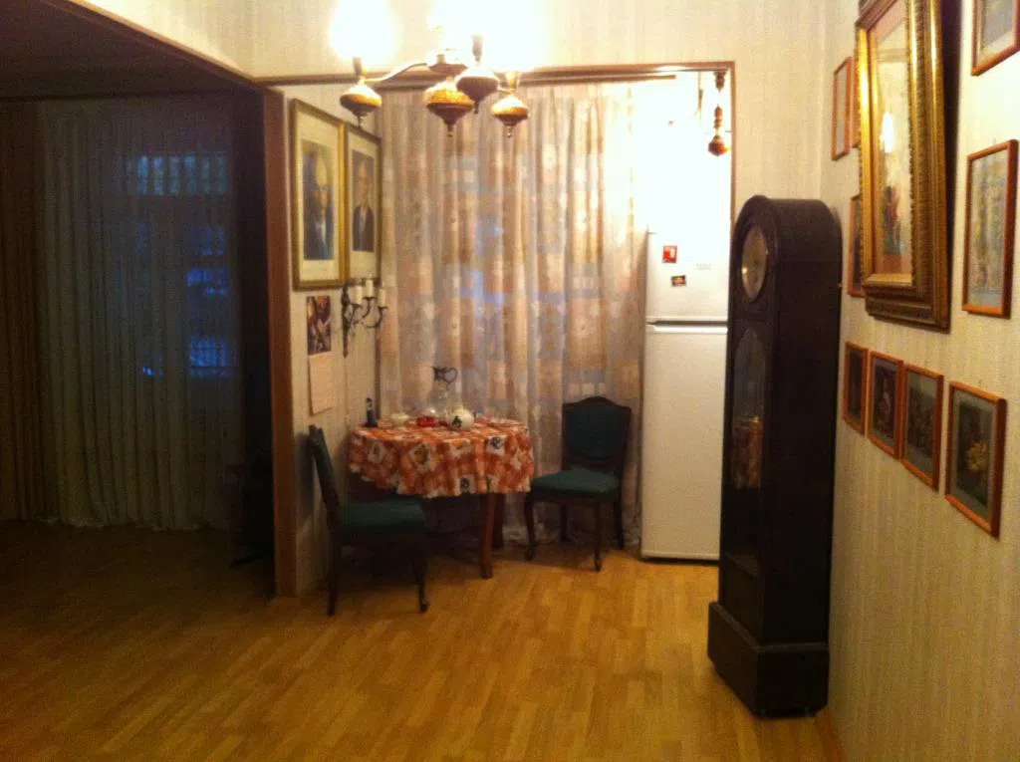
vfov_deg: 40.6
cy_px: 381
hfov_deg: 52.7
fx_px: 1030
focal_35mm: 35
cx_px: 510
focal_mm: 3.85
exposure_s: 1/15
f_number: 2.8
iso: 640
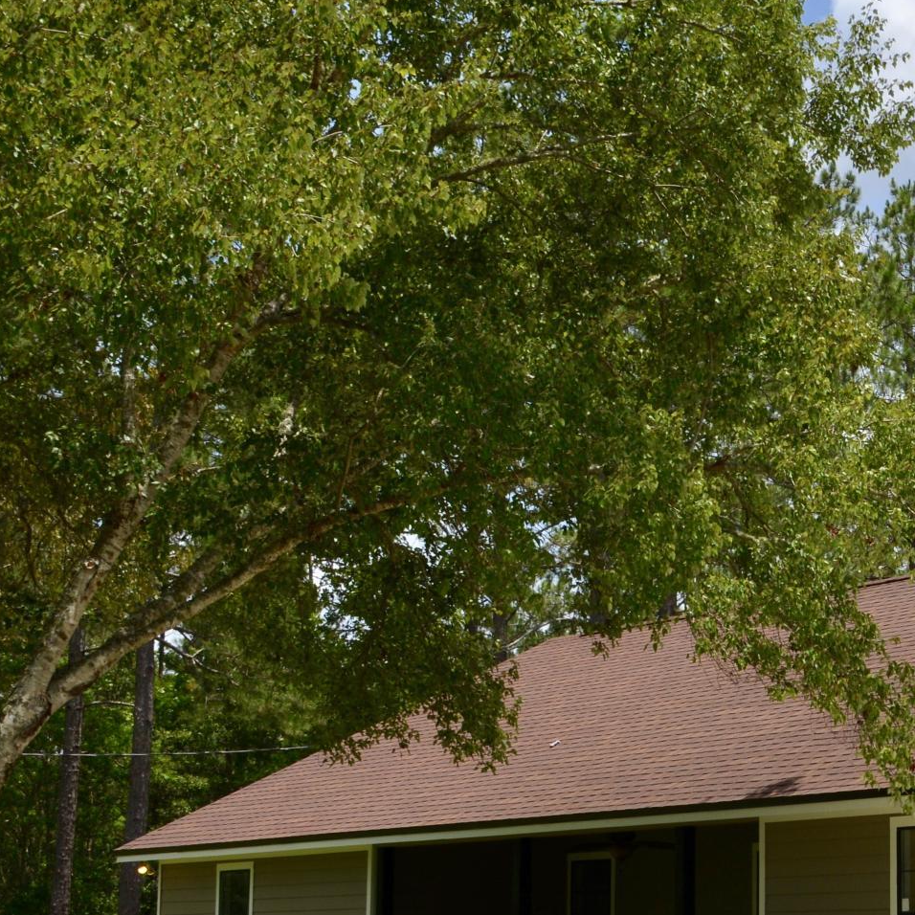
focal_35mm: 88
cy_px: 493
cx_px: 1249
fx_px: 2632
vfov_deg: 19.7
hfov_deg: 18.2
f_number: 11
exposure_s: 1/200
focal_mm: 22
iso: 100
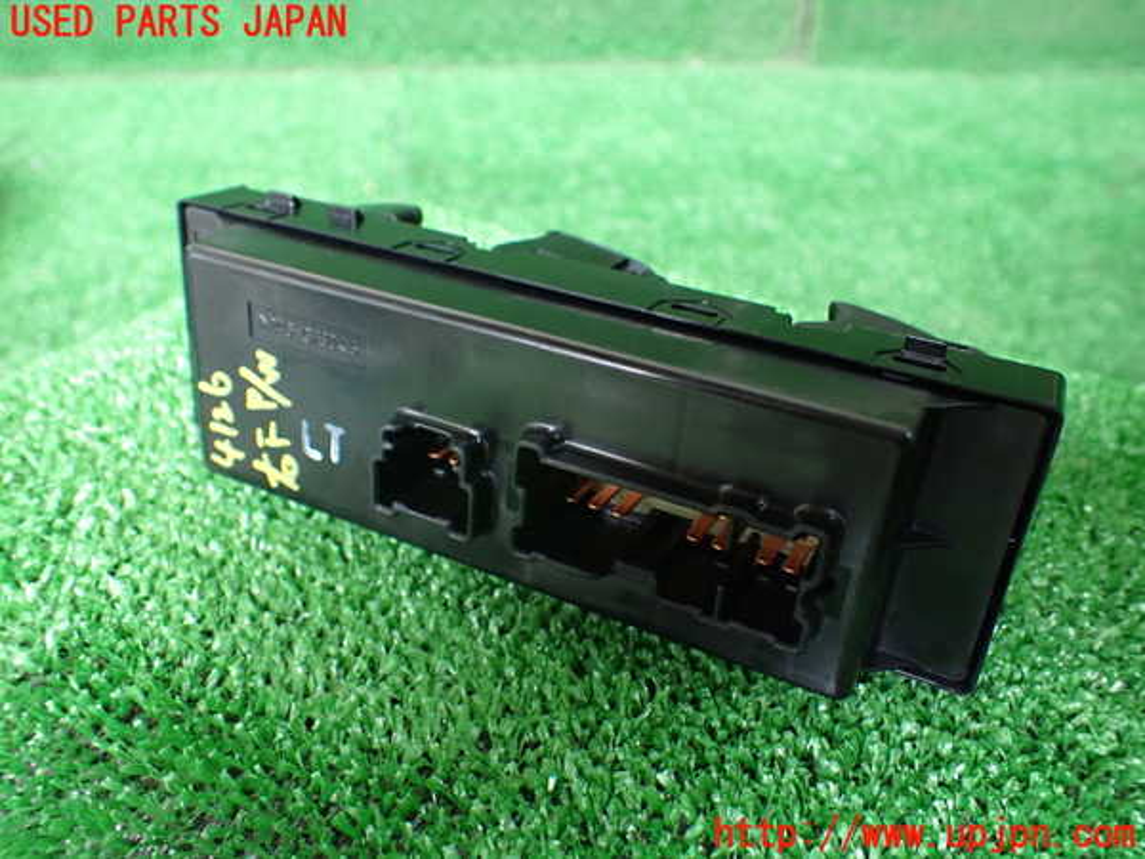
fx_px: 992
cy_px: 430
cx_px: 572
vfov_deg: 46.8
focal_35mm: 30
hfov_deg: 60.0
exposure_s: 1/80
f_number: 2.3
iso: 800
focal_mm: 5.4
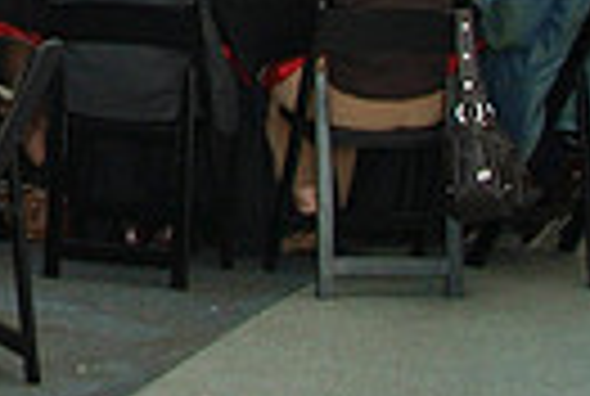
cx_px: -428
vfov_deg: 8.3
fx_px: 2612
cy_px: -331
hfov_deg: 12.0
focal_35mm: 159
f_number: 8
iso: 800
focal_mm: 24
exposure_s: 1/45
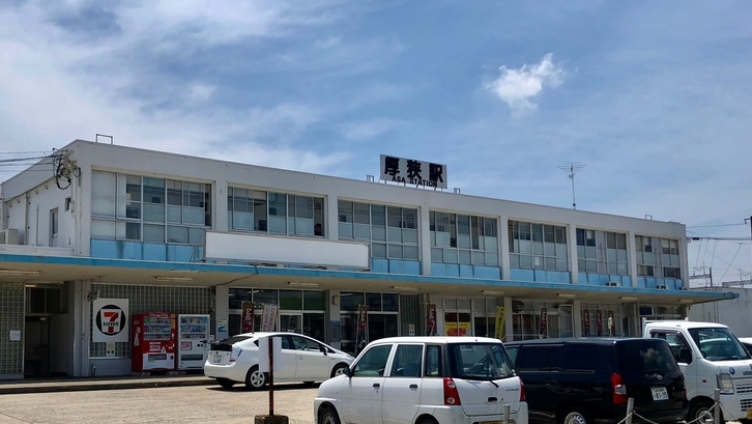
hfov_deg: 47.3
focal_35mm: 43
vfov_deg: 27.6
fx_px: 858
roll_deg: -0.9
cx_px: 352
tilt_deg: +5.7
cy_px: 268
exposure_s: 1/4000
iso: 25
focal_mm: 4
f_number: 1.8
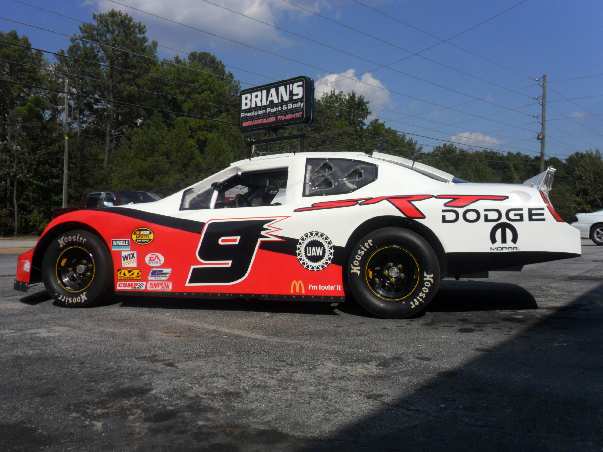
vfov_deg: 44.2
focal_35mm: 32
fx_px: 557
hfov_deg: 56.8
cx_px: 302
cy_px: 226
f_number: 9.4
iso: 80
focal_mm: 5.7
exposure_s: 1/350
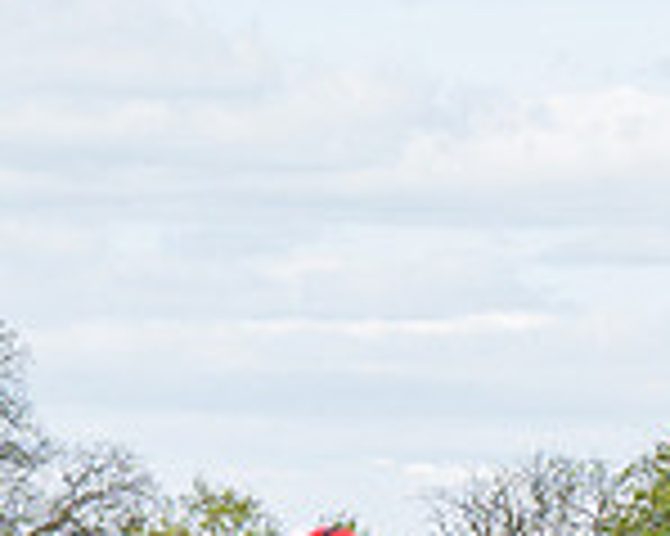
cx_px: 338
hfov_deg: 3.2
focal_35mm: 601
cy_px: 652
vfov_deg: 2.6
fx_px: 11910
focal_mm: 70
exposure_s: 1/3200
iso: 400
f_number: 4
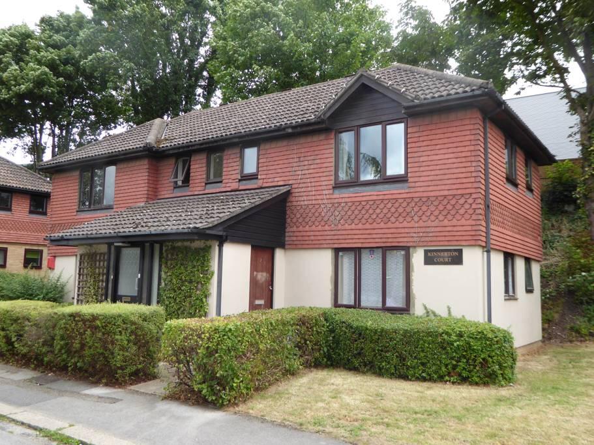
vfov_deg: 44.2
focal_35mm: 32
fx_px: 549
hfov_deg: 56.8
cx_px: 297
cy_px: 222
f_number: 3.5
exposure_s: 1/200
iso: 100
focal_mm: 5.4
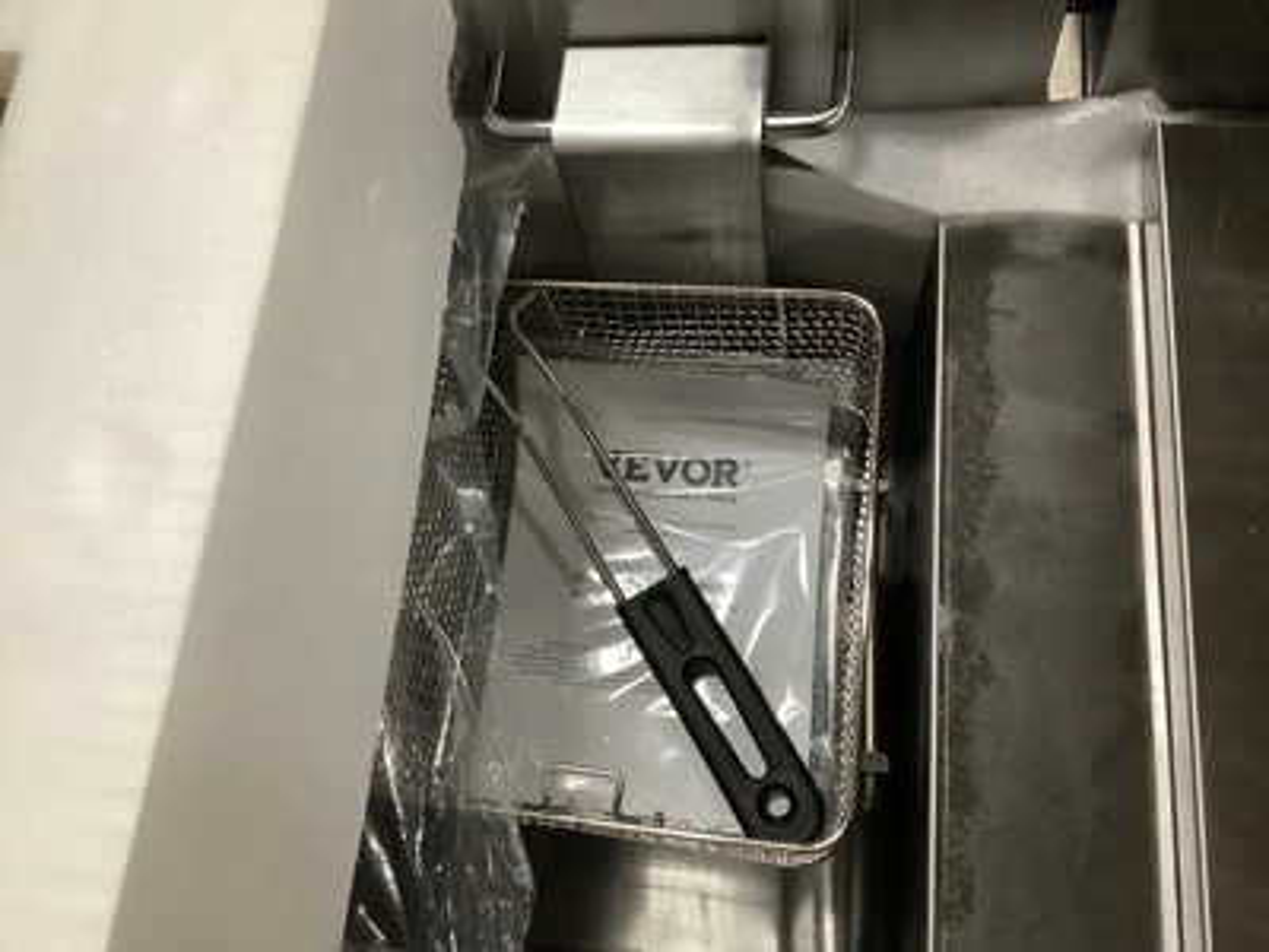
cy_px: 476
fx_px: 1136
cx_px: 634
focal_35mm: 31
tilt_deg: -67.8
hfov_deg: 58.4
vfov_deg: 45.4
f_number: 2.4
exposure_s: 1/60
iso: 320
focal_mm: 3.3
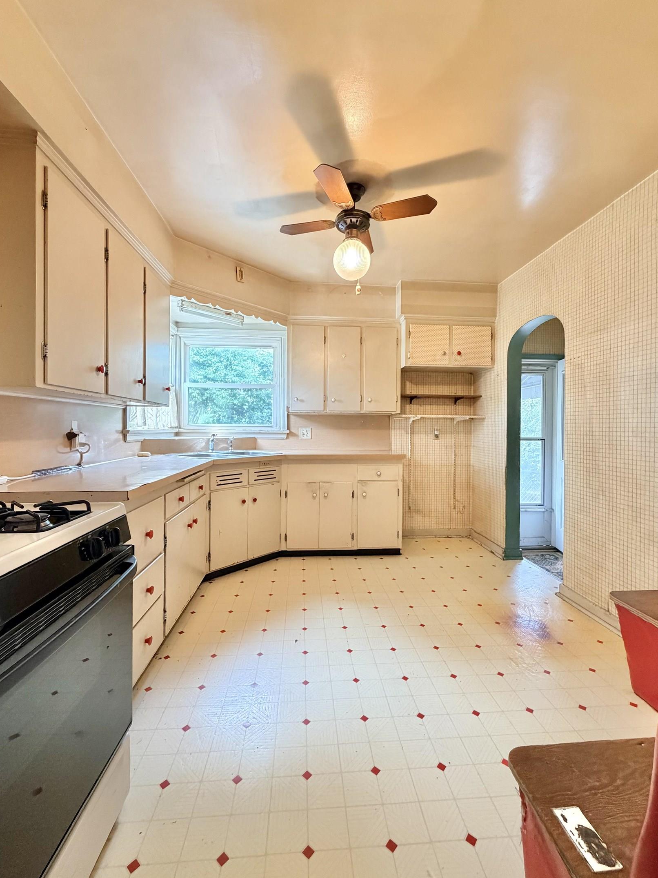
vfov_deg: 98.2
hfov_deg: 81.7
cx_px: 336
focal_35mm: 15
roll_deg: -1.1
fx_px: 380
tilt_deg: -0.7
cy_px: 443
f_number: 2.2
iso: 500
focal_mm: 2.22
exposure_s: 1/60
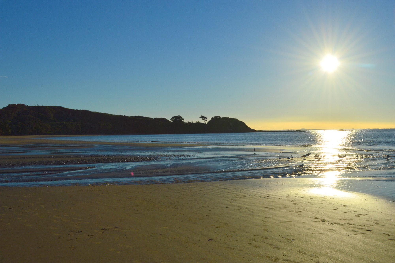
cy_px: 132
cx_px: 198
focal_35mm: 39
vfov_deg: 34.1
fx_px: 427
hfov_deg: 49.6
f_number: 13
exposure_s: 1/800
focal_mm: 26
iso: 100
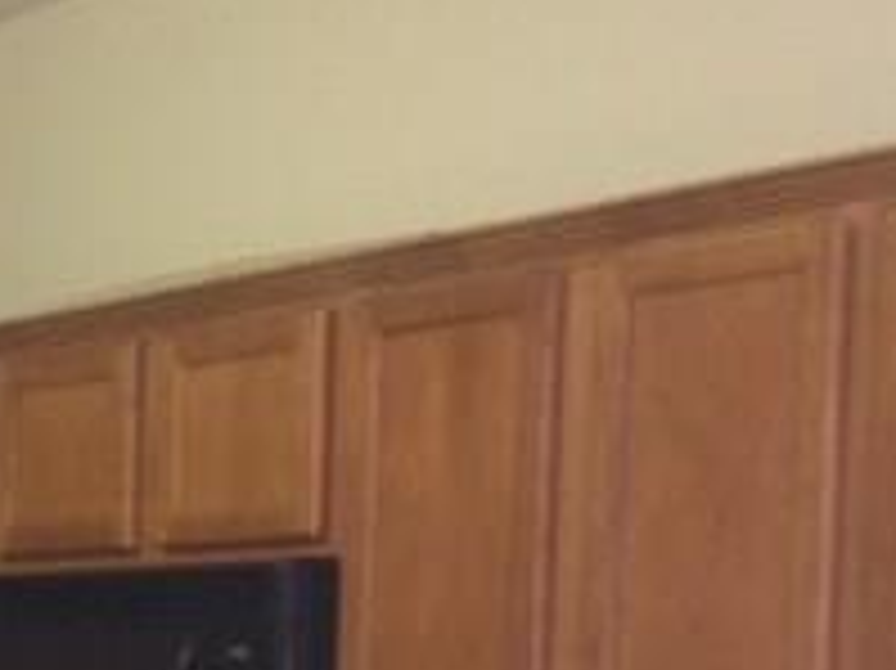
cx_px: -518
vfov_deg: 13.5
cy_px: 850
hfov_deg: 16.6
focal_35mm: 106
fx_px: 2742
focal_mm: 4.13
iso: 200
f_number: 2.4
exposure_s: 1/20
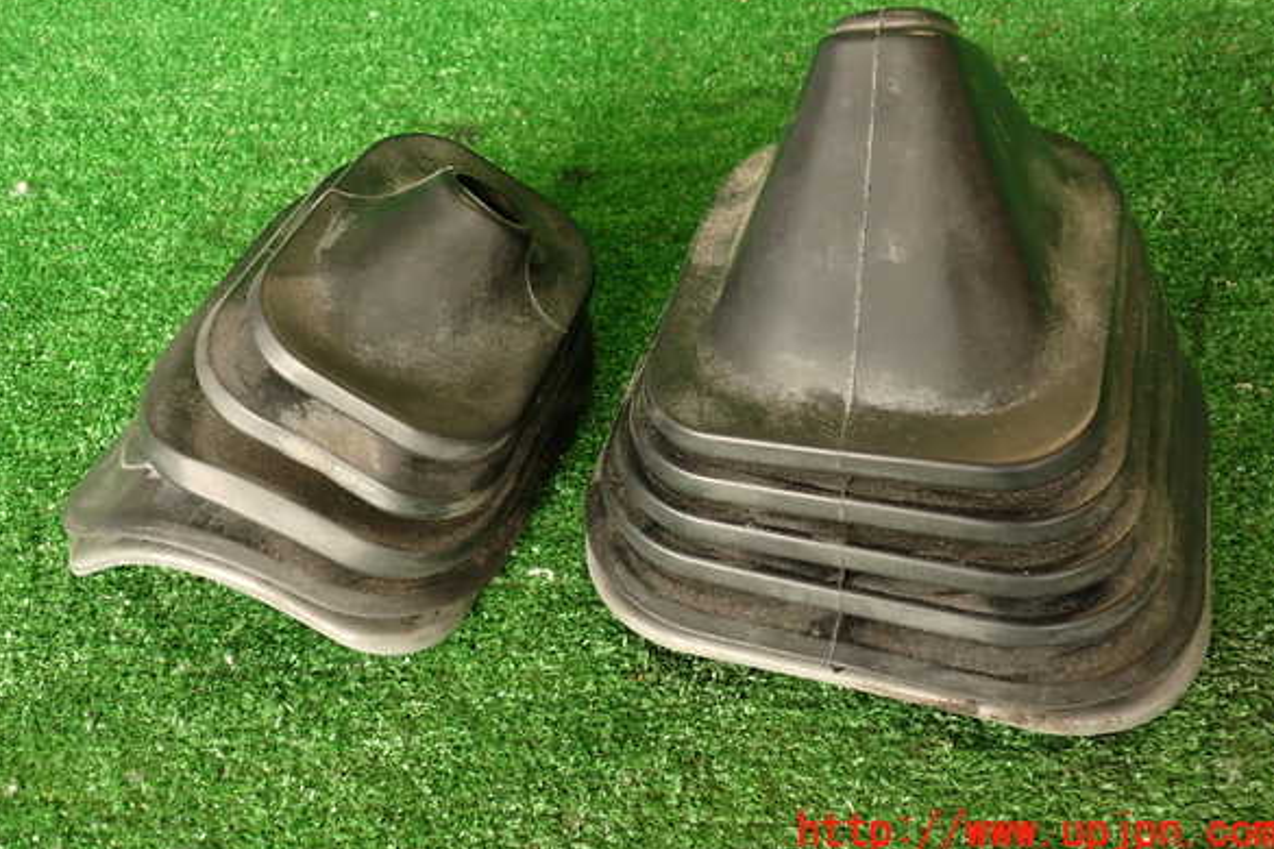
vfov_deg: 41.0
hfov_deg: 58.7
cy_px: 370
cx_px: 636
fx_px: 1132
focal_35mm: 32
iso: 200
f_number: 2.3
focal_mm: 5.4
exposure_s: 1/60
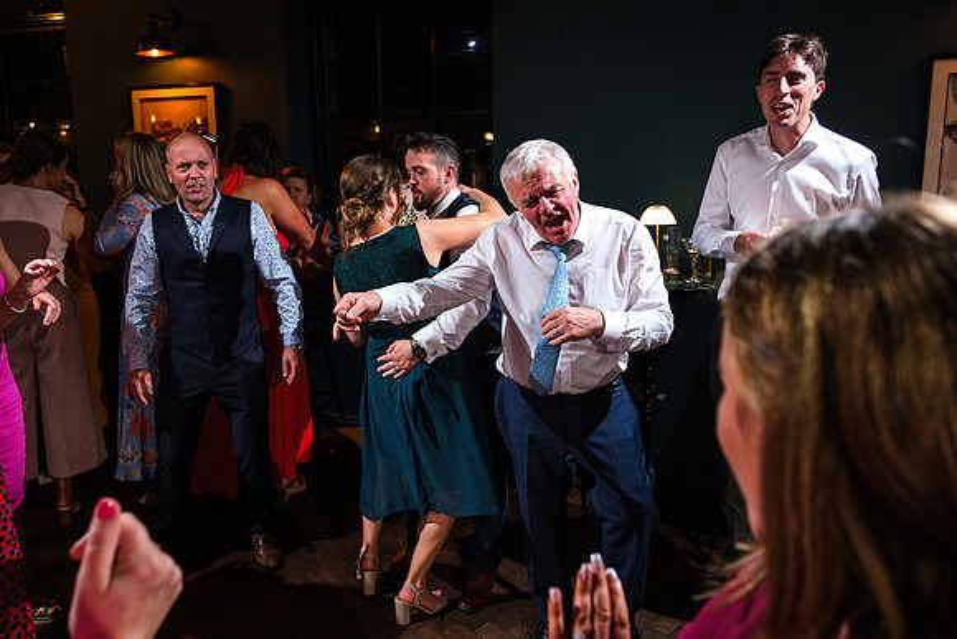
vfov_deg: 48.1
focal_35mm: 27
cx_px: 426
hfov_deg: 67.4
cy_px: 284
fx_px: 715
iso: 800
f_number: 2.8
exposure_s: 1/160
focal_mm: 16
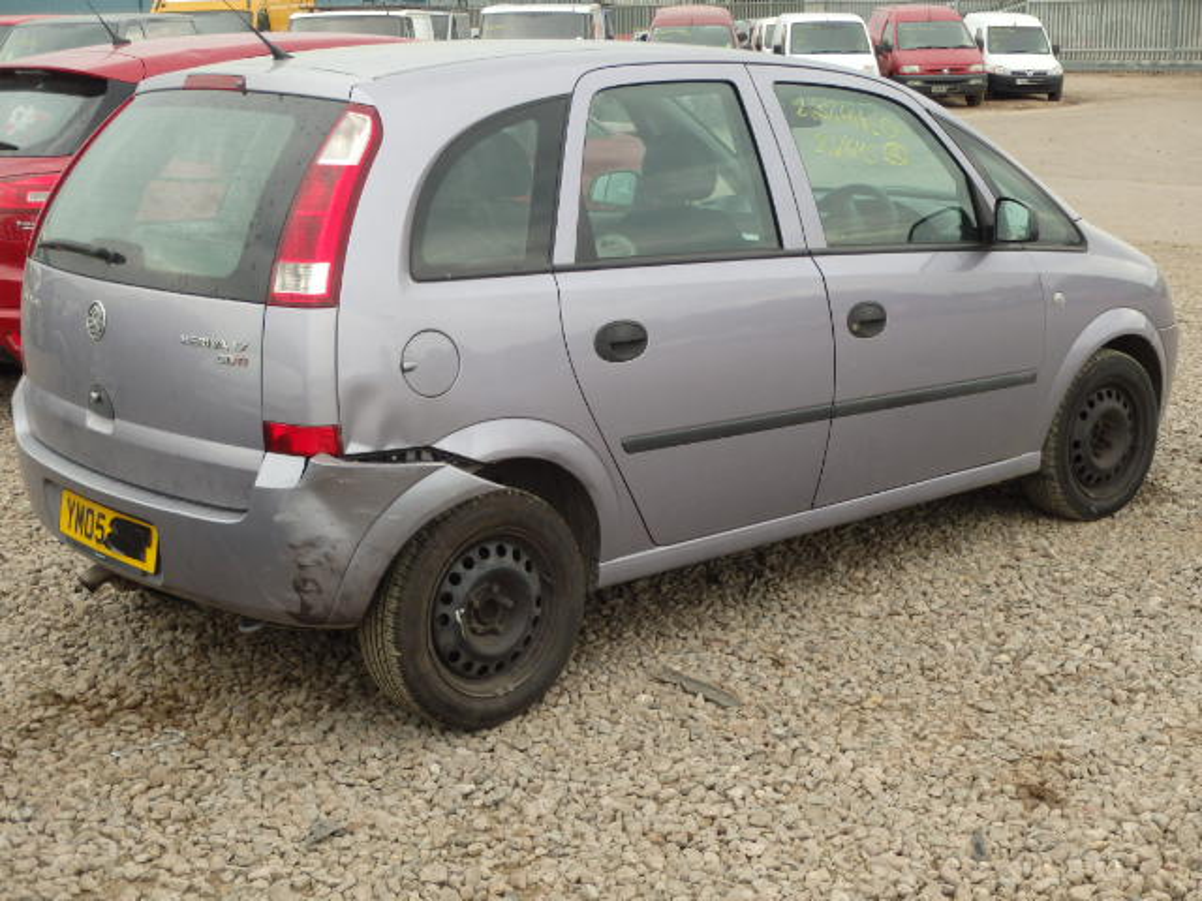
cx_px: 601
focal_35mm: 49
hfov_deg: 38.9
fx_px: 1701
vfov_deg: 29.7
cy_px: 450
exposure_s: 1/125
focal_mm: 8.8
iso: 125
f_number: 4.9
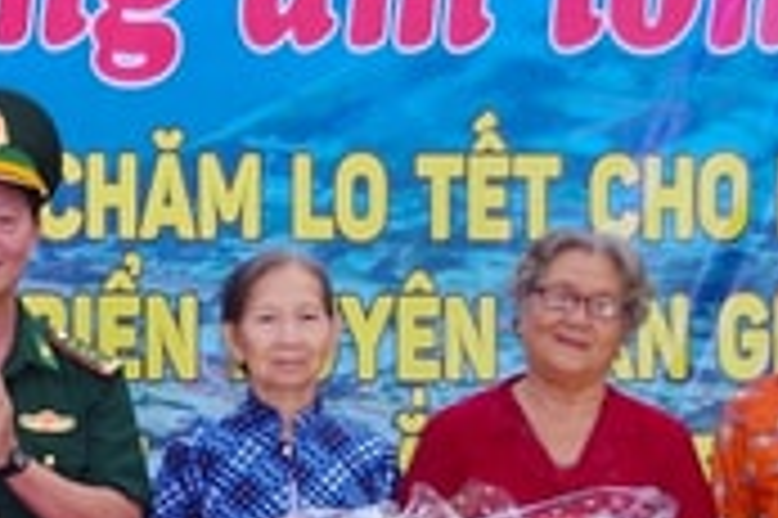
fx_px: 5182
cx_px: 63
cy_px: 459
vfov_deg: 5.7
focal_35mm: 240
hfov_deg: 8.6
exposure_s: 1/100
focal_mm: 31
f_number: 4.5
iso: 400
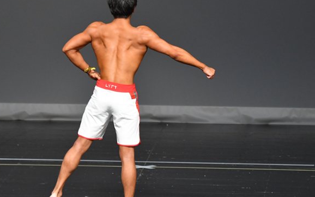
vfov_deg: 2.8
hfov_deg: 4.5
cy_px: 98
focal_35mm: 471
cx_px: 143
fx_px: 4043
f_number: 5.6
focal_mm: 230
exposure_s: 1/400
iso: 2800
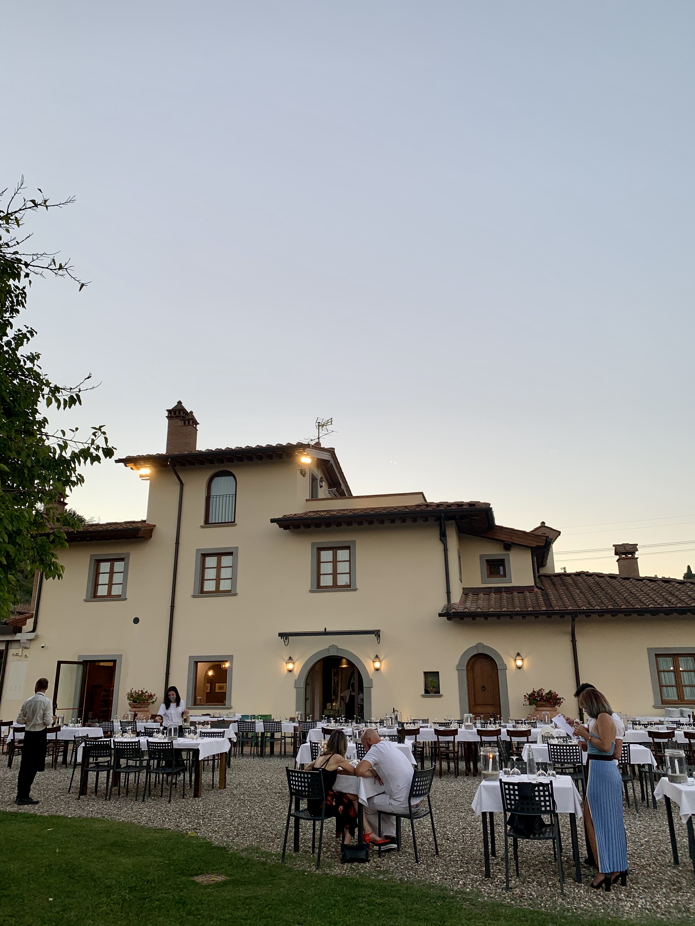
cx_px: 348
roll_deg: -0.1
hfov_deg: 53.1
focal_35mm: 26
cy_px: 463
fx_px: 696
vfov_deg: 67.3
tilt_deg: +19.3
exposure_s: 1/125
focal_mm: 4.25
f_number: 1.8
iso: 25
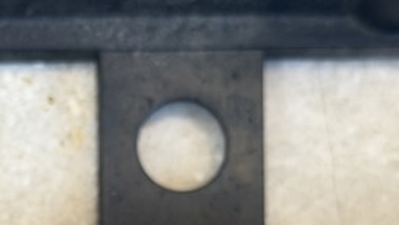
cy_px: 348
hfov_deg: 17.1
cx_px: 23
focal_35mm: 123
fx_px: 1301
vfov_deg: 9.6
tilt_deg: -88.4
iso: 100
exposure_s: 1/60
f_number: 1.78
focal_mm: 6.76
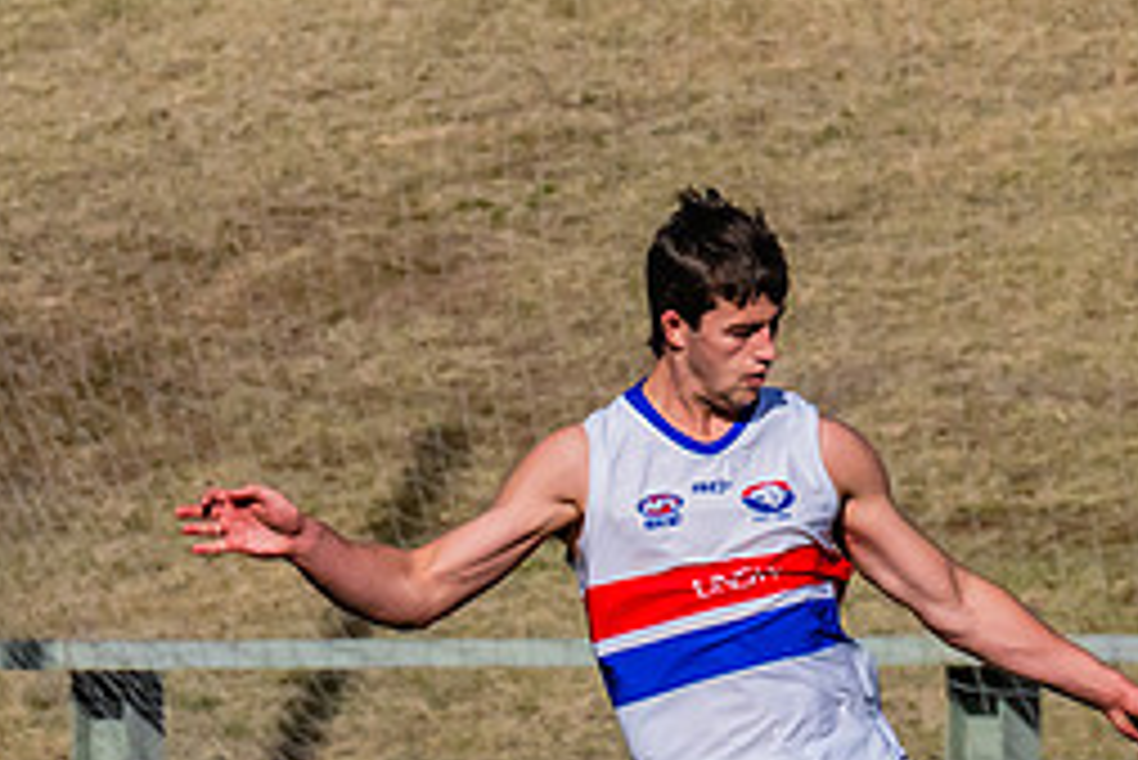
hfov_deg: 1.2
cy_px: 804
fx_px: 55981
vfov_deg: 0.8
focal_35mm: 1770
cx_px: 714
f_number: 16
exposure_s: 1/1600
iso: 800
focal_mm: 420
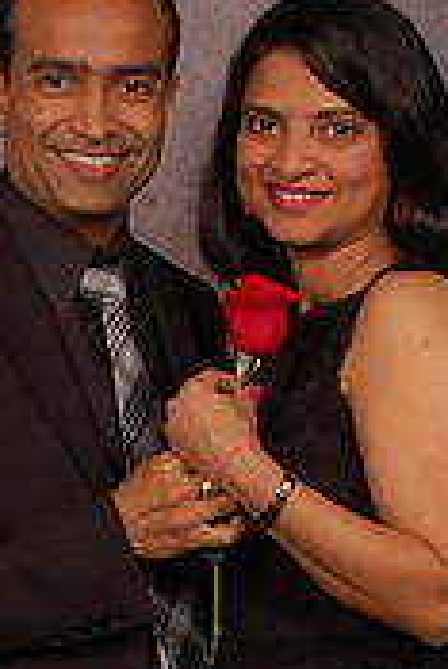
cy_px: 700
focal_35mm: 119
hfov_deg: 11.5
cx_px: 157
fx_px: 2217
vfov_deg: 16.7
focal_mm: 24
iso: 400
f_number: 5.6
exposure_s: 1/200
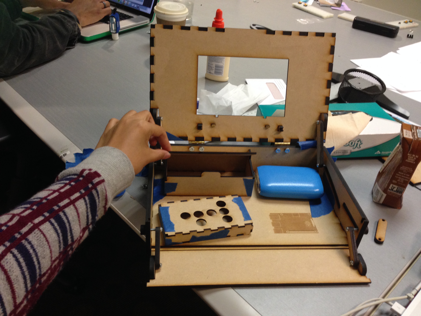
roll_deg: -3.3
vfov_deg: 42.9
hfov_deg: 55.4
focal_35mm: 33
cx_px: 210
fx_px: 401
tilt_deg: -34.9
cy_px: 158
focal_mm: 4.12
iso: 160
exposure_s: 1/20
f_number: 2.4
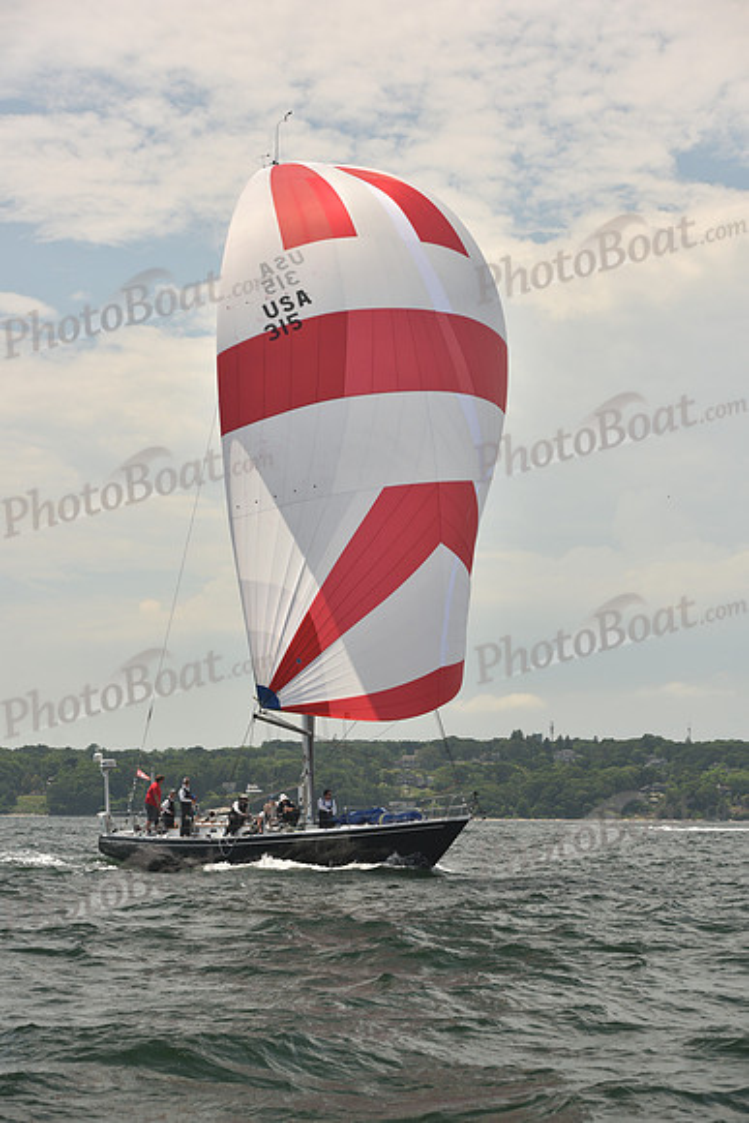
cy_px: 562
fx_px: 2183
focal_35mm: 70
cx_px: 374
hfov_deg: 19.5
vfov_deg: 28.8
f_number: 6.3
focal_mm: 70
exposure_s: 1/640
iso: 250
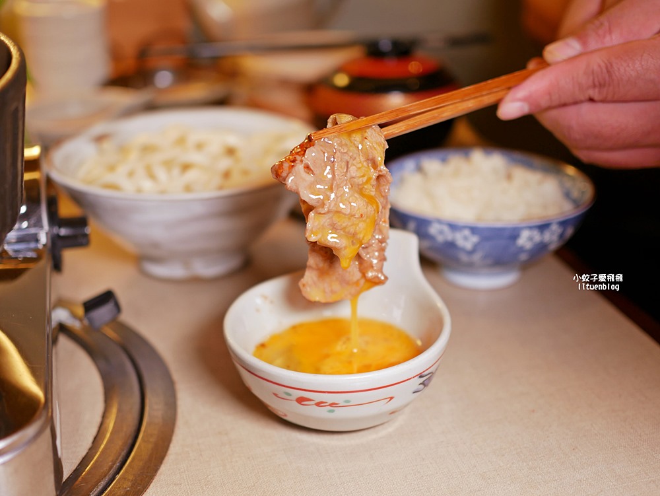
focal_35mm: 50
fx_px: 954
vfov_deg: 29.1
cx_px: 330
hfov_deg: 38.2
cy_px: 248
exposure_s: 1/60
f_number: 1.8
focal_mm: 25
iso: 200
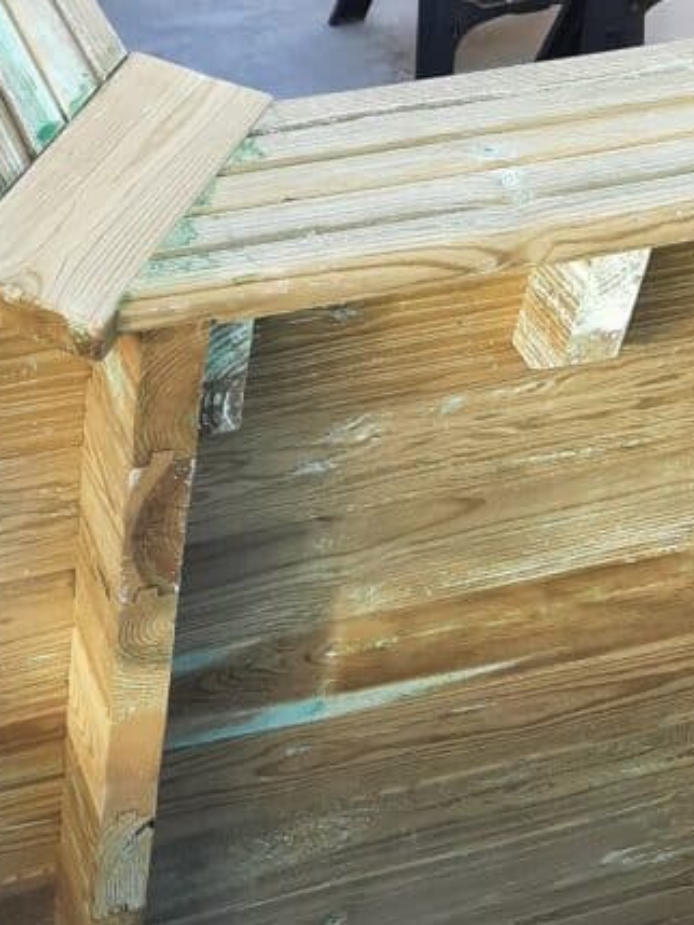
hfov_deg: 22.1
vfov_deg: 29.4
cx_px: -101
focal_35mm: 62
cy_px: 34
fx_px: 1657
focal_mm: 3.93
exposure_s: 1/215
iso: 40
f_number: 1.7
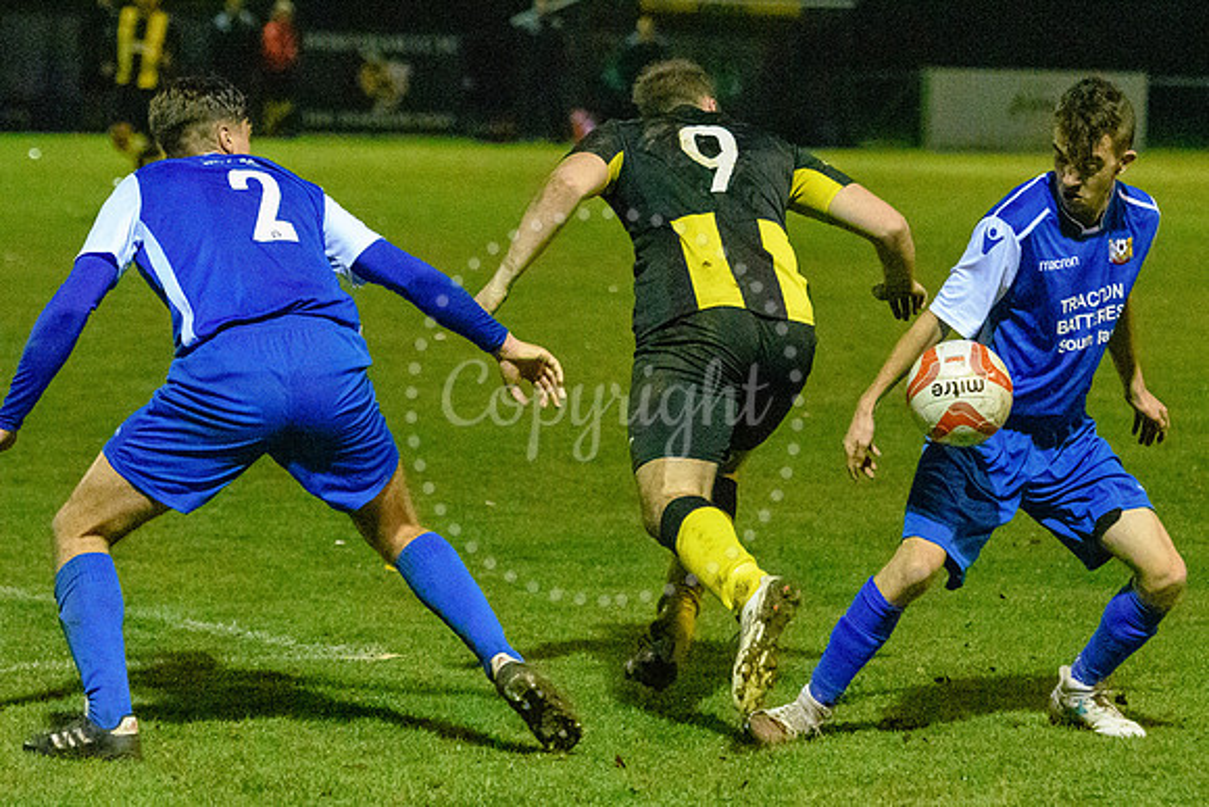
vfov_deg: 7.3
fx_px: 6310
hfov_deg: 10.9
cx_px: 742
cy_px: 385
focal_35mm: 188
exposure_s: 1/1500
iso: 51200
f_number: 4
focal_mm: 102
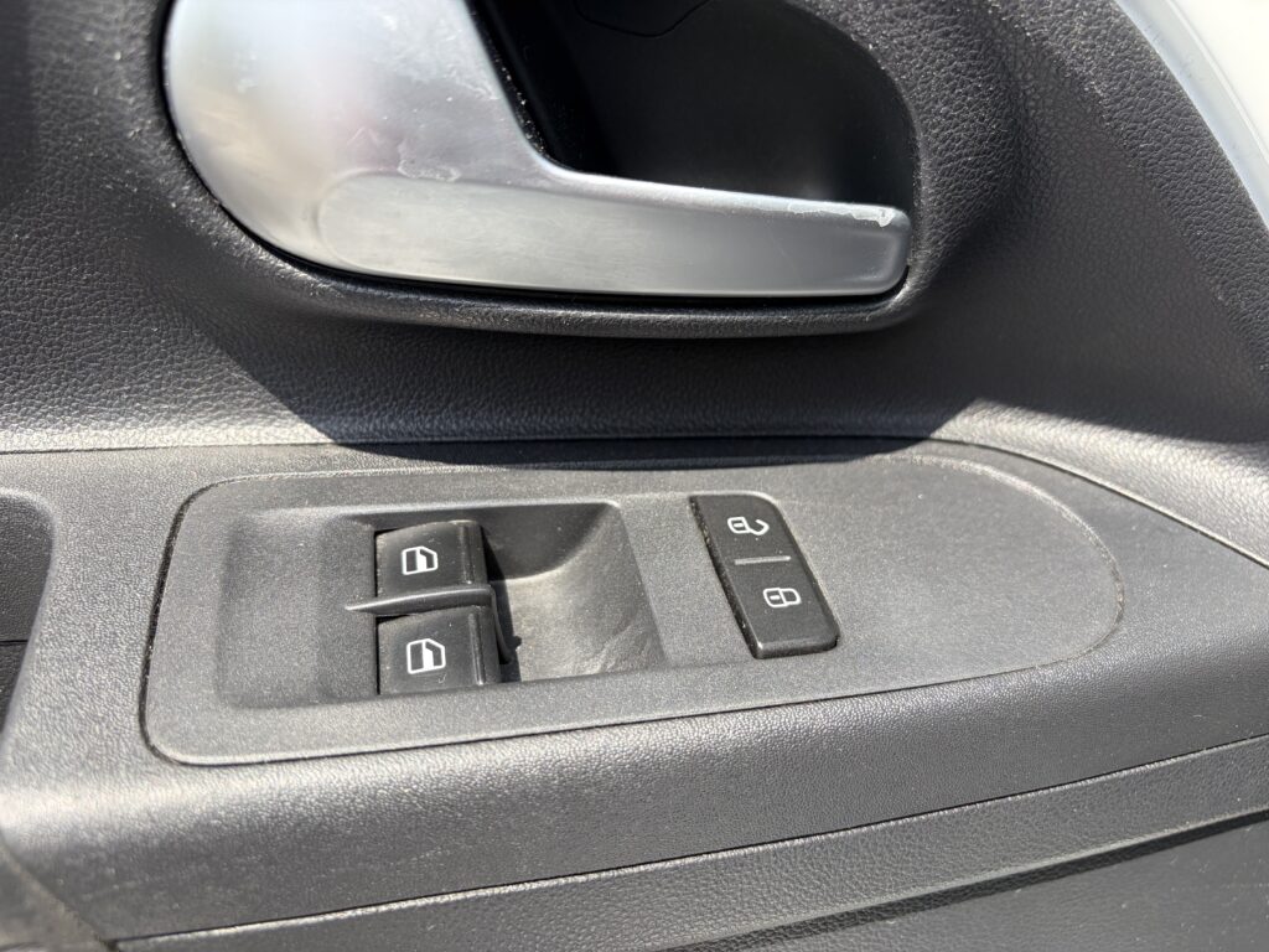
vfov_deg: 53.1
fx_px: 953
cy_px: 476
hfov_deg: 67.3
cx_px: 634
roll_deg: -2.3
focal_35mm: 26
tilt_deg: -32.3
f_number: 1.6
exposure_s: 1/820
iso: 64
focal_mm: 5.96
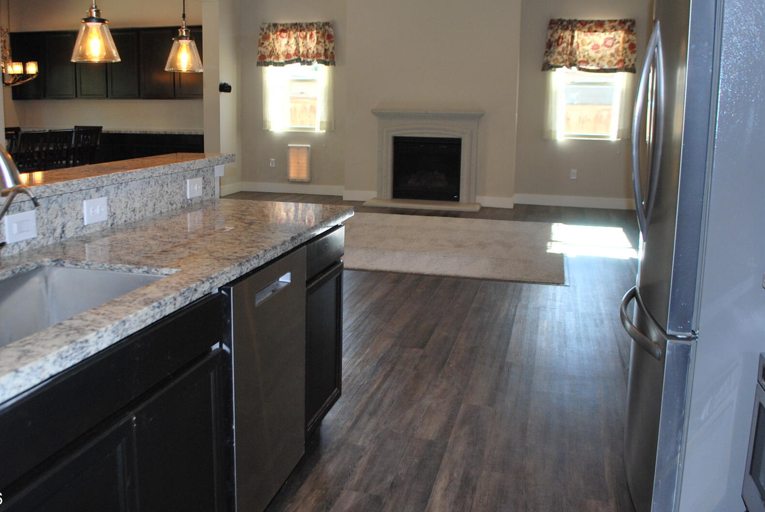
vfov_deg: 39.9
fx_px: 702
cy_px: 214
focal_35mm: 33
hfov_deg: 57.1
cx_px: 356
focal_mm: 18
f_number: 4
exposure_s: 1/125
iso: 200
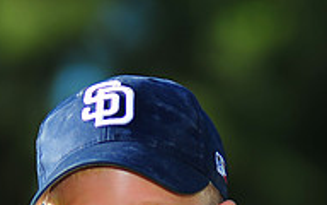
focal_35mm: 553
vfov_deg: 2.4
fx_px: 4928
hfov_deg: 3.8
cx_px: 196
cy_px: 314
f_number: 3.5
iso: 200
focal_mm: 180
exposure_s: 1/1250
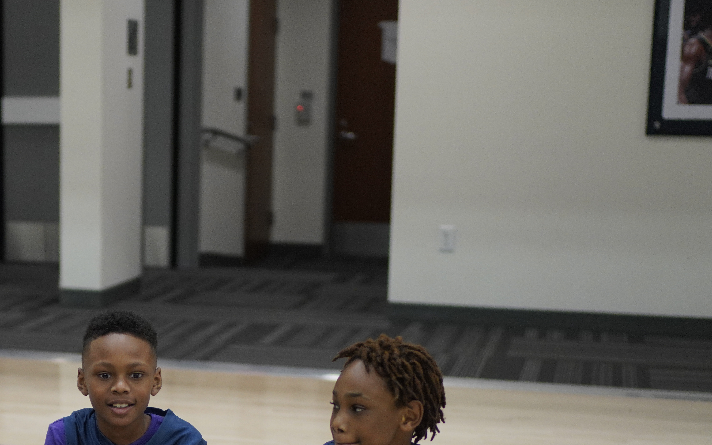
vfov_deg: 15.9
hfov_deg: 24.9
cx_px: 99
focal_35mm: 81
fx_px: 1572
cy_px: 421
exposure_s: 1/1250
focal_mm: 35
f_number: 1.4
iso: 800
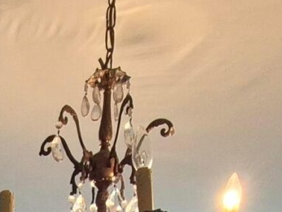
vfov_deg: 10.8
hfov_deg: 21.0
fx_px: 717
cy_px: 650
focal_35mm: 88
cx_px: -38
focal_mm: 2.2
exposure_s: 1/60
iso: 250
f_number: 2.2
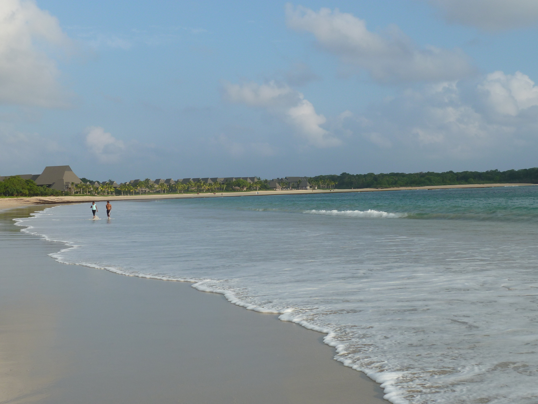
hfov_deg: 36.8
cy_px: 202
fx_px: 808
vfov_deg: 28.0
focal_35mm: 52
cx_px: 269
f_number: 4.5
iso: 80
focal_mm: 8.5
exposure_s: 1/500
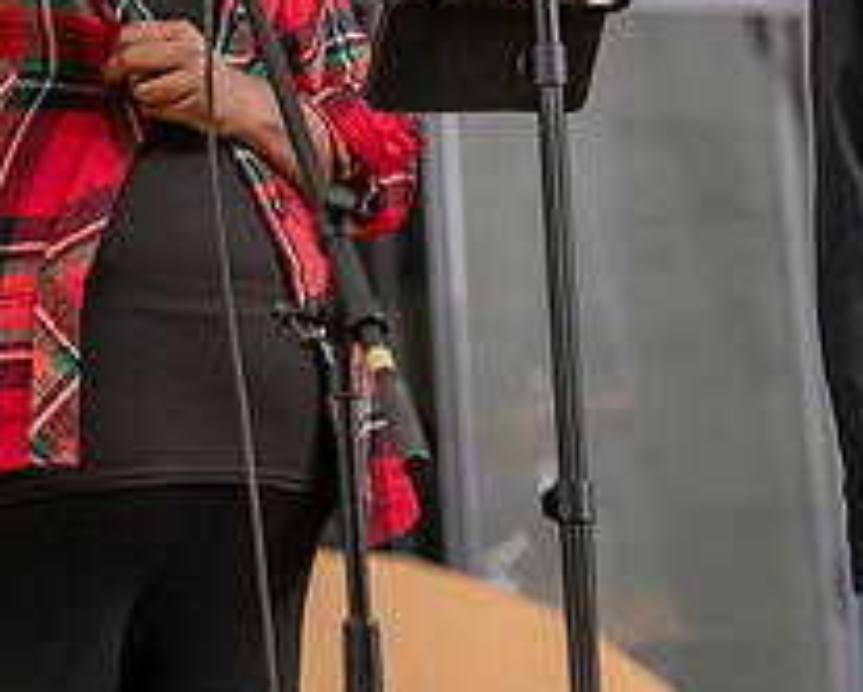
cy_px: -52
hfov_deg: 6.5
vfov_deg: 5.3
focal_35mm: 294
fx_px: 7516
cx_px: -25
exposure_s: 1/60
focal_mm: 112
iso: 2000
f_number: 3.2
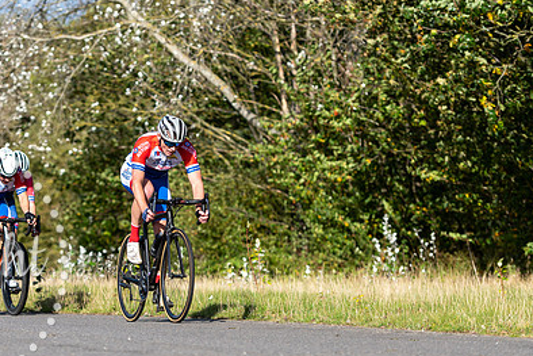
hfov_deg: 12.6
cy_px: 193
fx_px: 2399
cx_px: 152
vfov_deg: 8.5
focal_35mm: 162
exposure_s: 1/3200
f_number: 2.8
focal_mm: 110
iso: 160
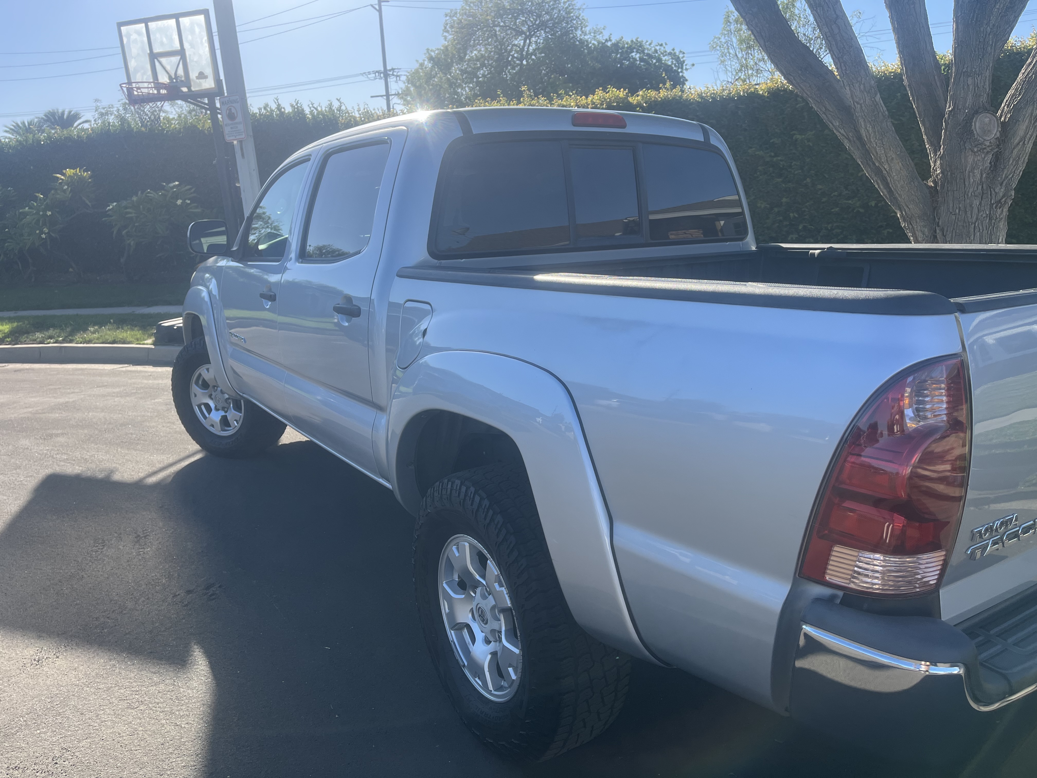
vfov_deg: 53.1
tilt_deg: -14.4
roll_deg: +3.2
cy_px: 389
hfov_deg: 67.3
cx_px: 518
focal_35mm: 26
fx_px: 779
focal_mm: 5.1
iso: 50
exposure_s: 1/1695
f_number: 1.6
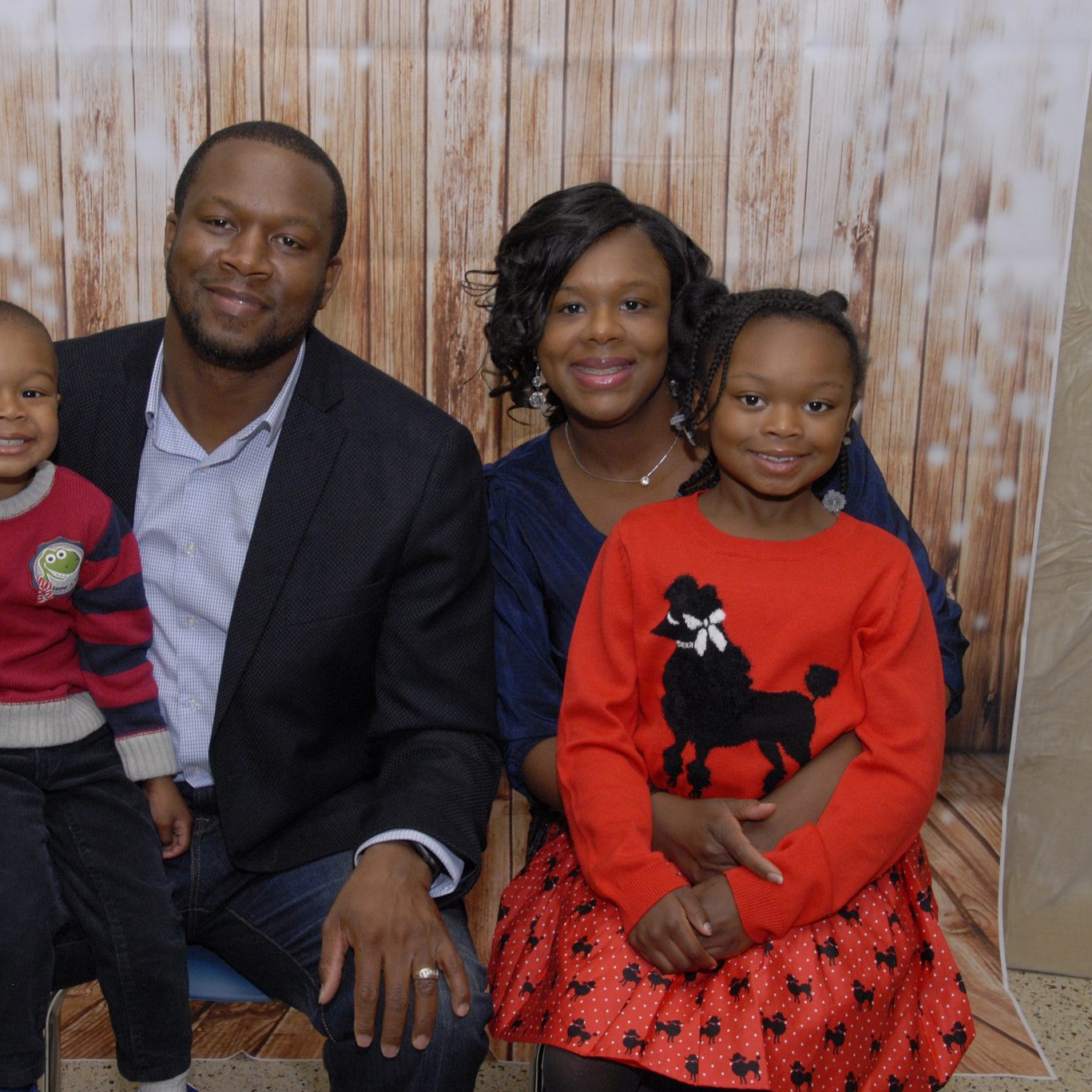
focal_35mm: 52
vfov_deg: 33.0
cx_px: 392
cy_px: 546
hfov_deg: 32.8
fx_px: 1843
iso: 500
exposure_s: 1/80
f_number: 10
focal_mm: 27
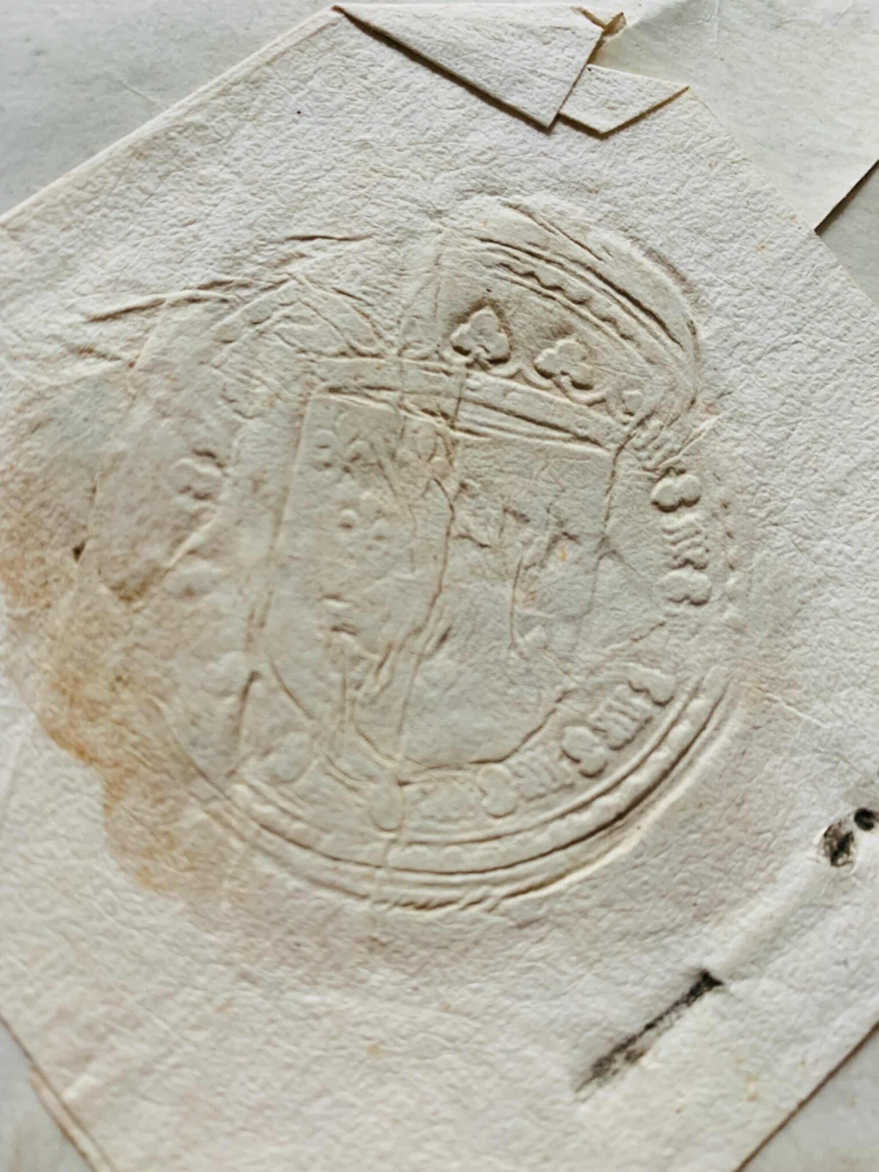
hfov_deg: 53.1
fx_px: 880
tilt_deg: -77.9
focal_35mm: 26
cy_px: 586
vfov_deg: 67.3
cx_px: 440
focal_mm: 4.25
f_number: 1.8
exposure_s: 1/60
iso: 200
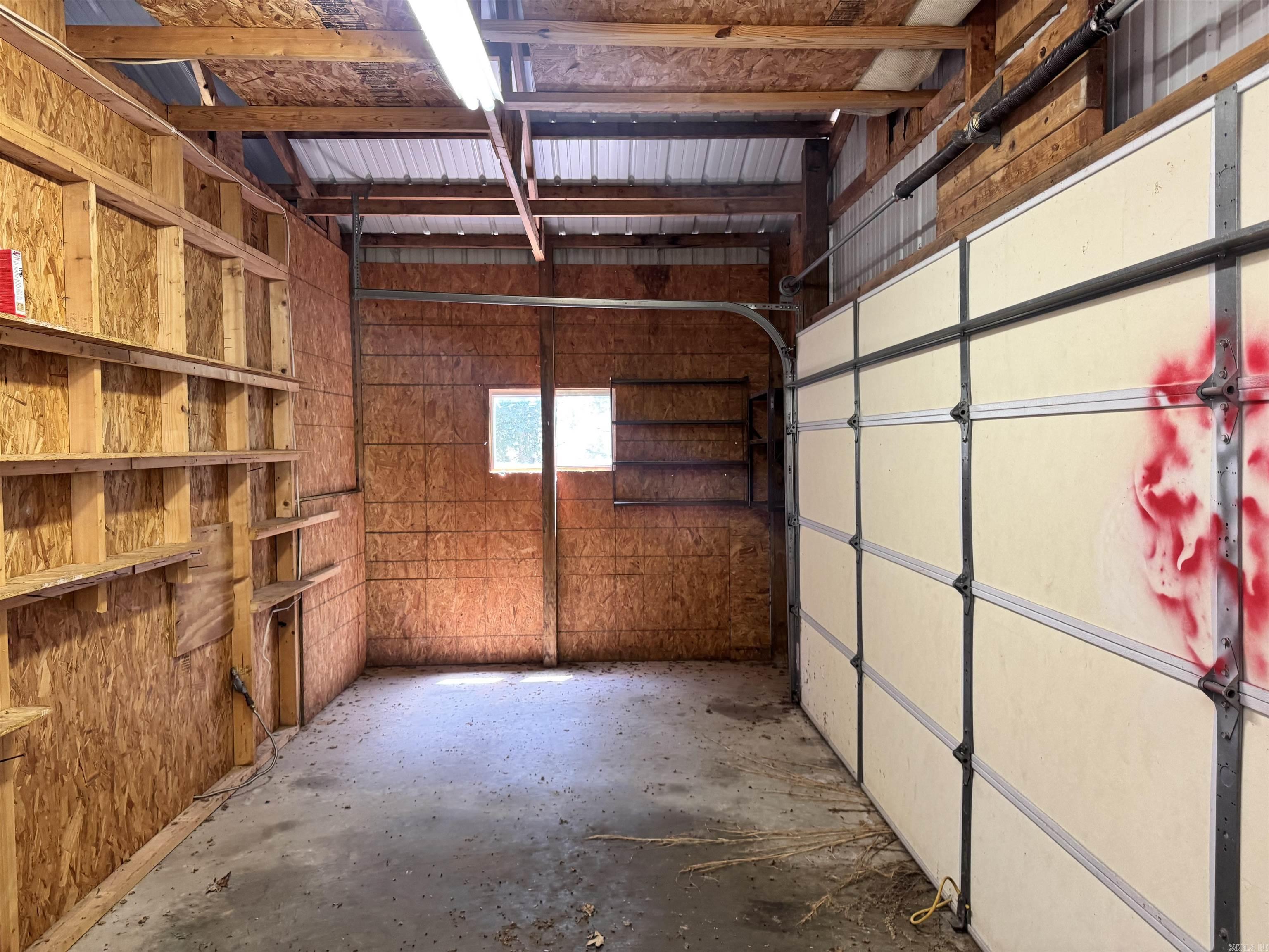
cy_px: 476
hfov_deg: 71.6
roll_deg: +0.8
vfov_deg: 56.8
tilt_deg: -1.5
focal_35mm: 24
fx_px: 880
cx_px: 634
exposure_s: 1/60
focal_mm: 6.76
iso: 320
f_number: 1.78
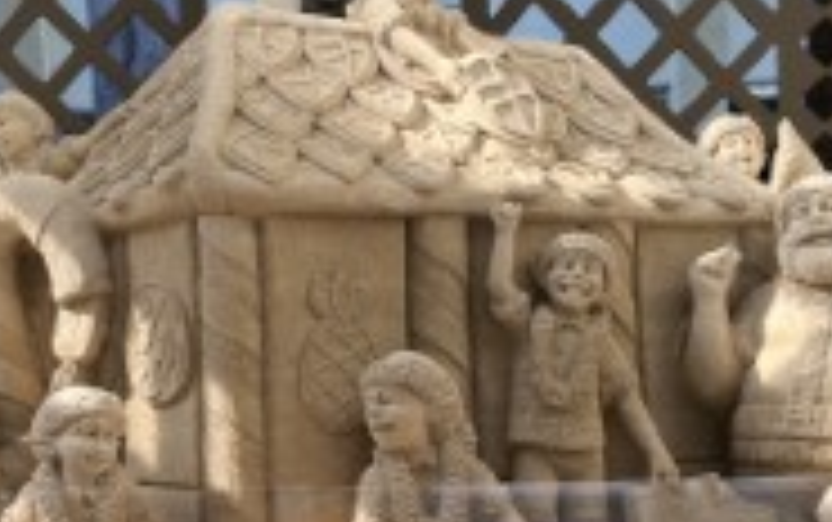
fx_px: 1521
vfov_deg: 19.2
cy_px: 441
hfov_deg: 30.5
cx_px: 346
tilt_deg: -5.8
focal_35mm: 67
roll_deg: +1.7
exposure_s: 1/167
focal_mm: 5.1
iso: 40
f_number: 1.6
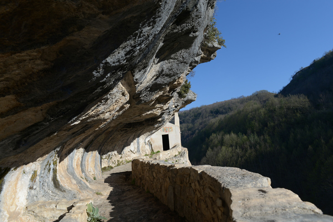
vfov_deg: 53.2
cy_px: 111
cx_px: 166
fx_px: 222
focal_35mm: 24
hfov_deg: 73.7
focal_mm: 24
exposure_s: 1/640
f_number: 7.1
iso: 200
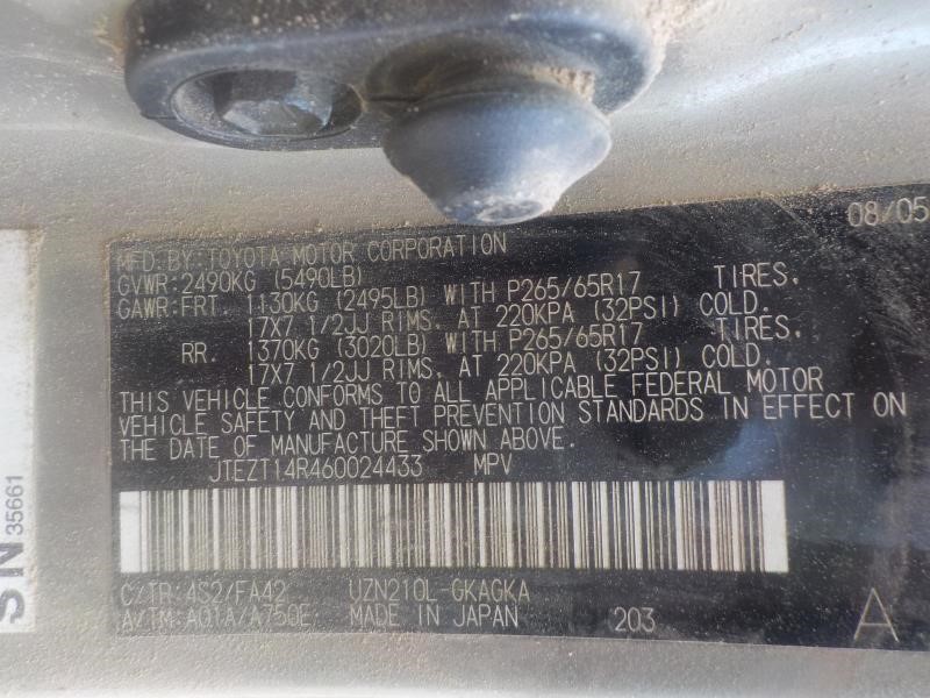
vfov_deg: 46.8
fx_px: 806
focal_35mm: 30
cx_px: 465
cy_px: 349
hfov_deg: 60.0
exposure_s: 1/60
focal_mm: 4.1
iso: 125
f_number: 3.3
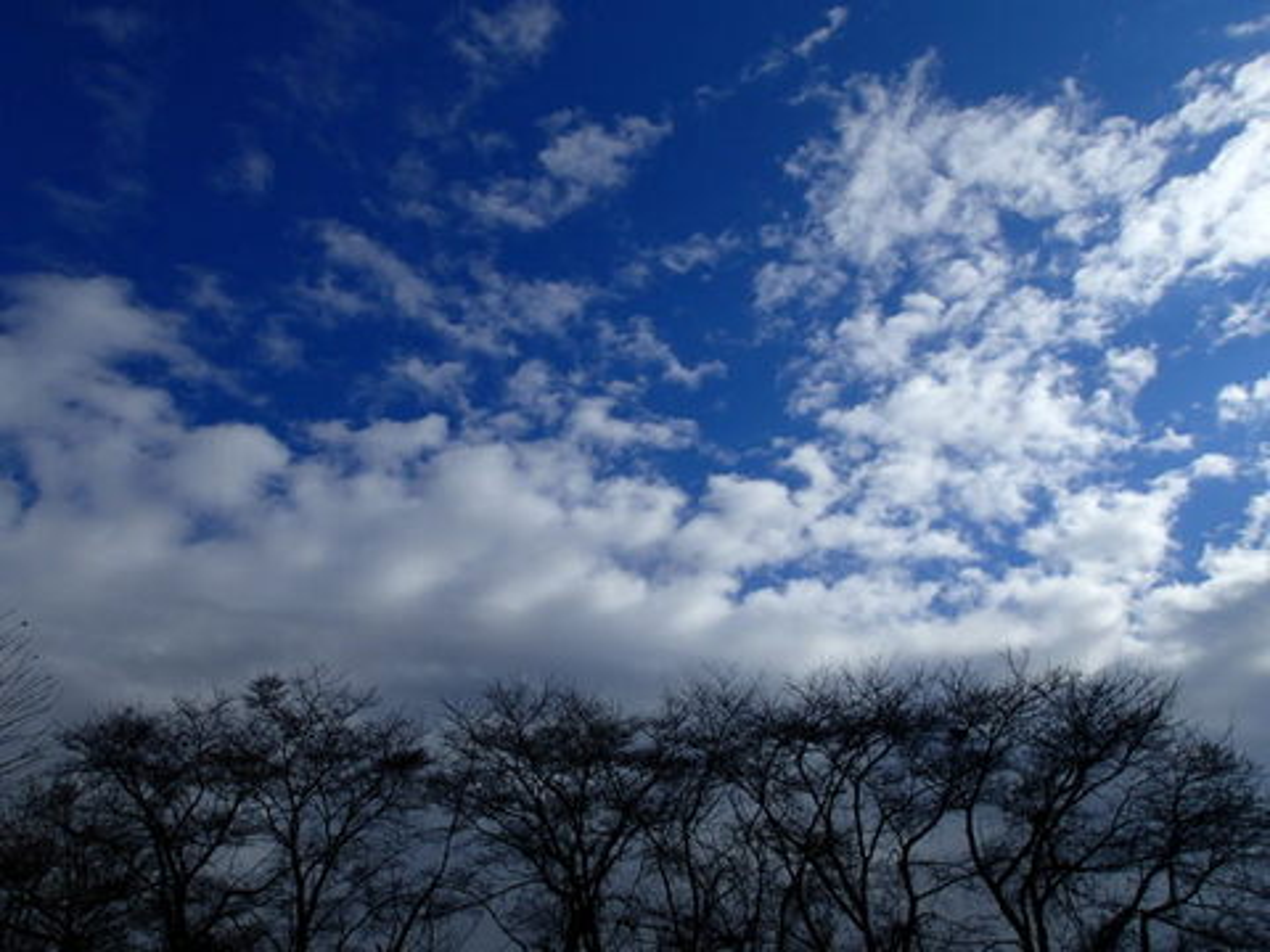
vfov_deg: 54.9
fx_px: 917
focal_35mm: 25
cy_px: 476
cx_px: 635
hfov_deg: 69.4
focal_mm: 4.5
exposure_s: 1/640
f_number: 8
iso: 100
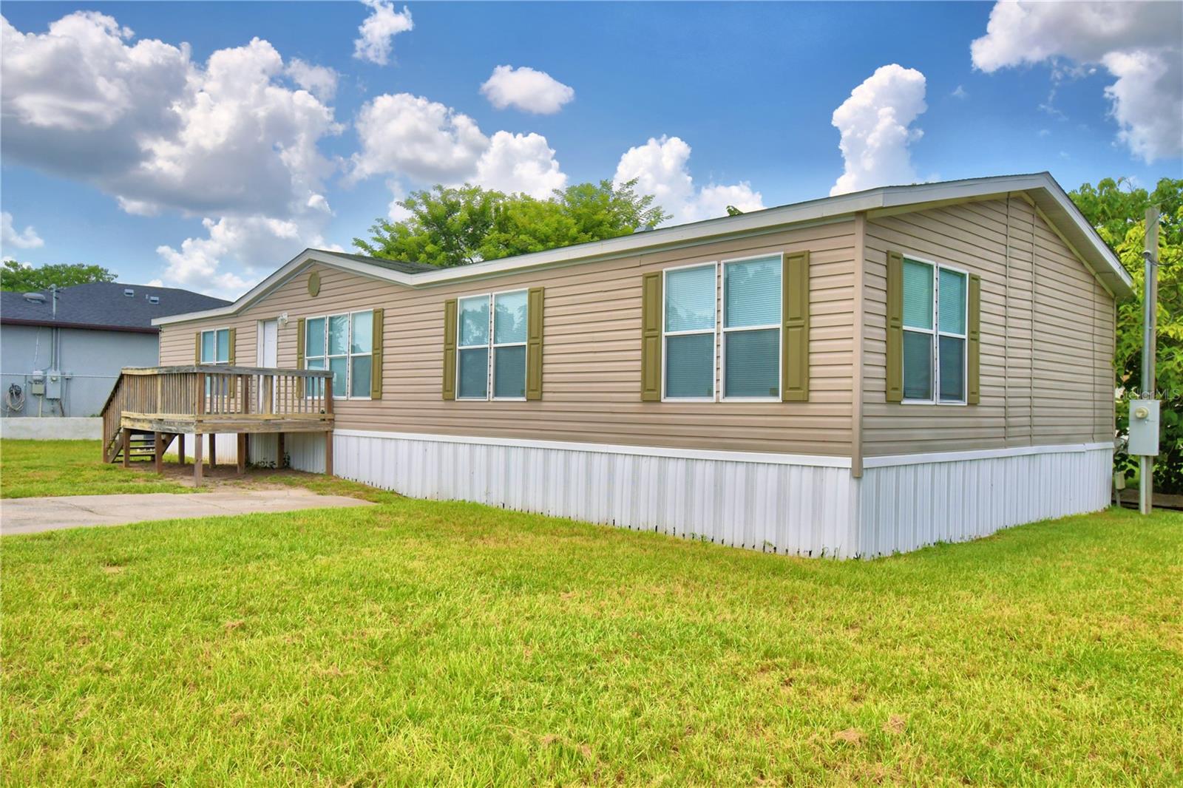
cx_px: 592
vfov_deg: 47.9
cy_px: 394
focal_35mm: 27
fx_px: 887
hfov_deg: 67.4
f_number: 5.3
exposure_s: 1/800
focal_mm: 18
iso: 100
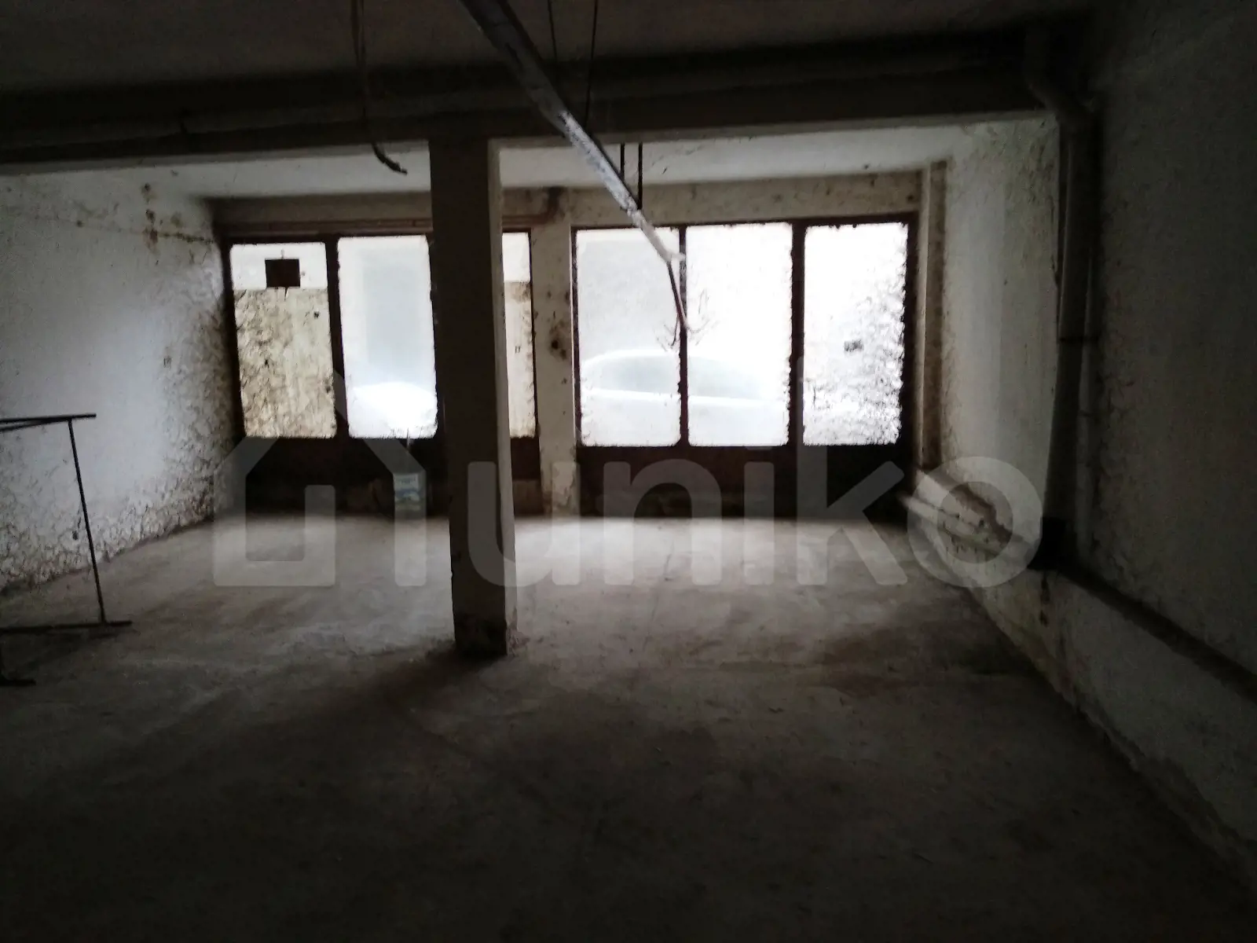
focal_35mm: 26
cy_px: 472
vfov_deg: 53.1
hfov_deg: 67.3
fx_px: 944
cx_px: 628
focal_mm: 3.81
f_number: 2.2
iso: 400
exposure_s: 1/25
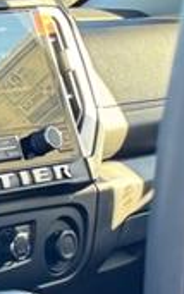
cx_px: -681
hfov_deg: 6.2
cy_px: 452
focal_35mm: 152
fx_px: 1219
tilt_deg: -7.5
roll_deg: +3.2
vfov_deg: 13.0
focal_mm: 6.76
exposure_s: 1/121
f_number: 1.78
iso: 125
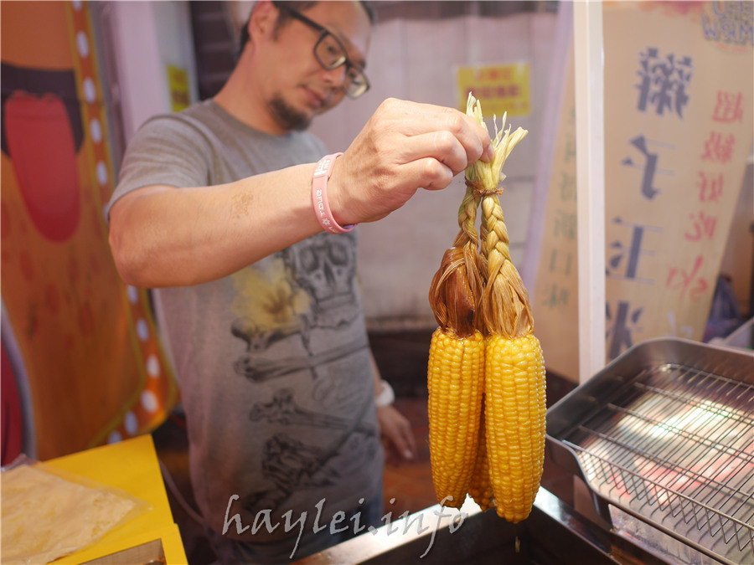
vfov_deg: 46.8
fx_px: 653
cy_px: 282
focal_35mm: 30
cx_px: 377
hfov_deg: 60.0
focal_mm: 15
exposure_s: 1/60
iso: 250
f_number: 1.7
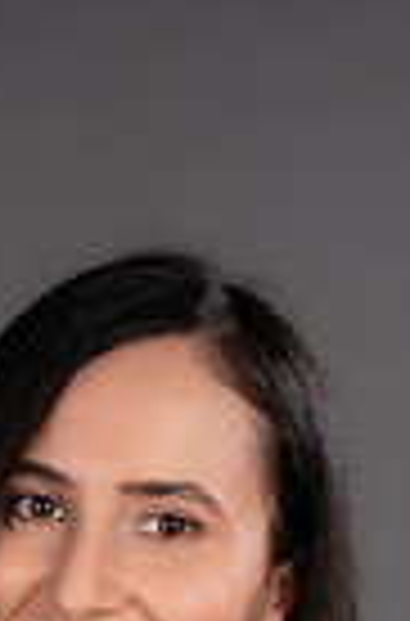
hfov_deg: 6.2
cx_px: 137
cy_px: 1004
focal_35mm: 219
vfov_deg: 9.1
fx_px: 3769
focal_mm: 67
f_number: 4
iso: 200
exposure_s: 1/200
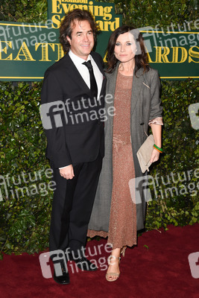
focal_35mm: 52
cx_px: 100
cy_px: 149
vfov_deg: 38.2
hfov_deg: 26.0
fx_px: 431
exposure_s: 1/250
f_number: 5.6
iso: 800
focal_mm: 52
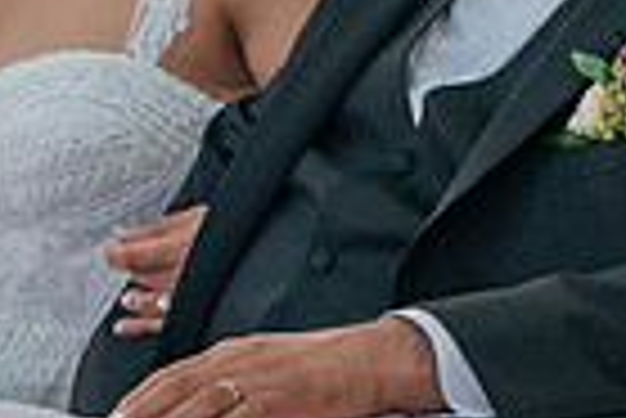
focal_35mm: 395
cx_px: 243
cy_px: -178
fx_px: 6876
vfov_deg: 3.5
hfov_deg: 5.2
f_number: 3.2
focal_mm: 95
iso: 1600
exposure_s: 1/200
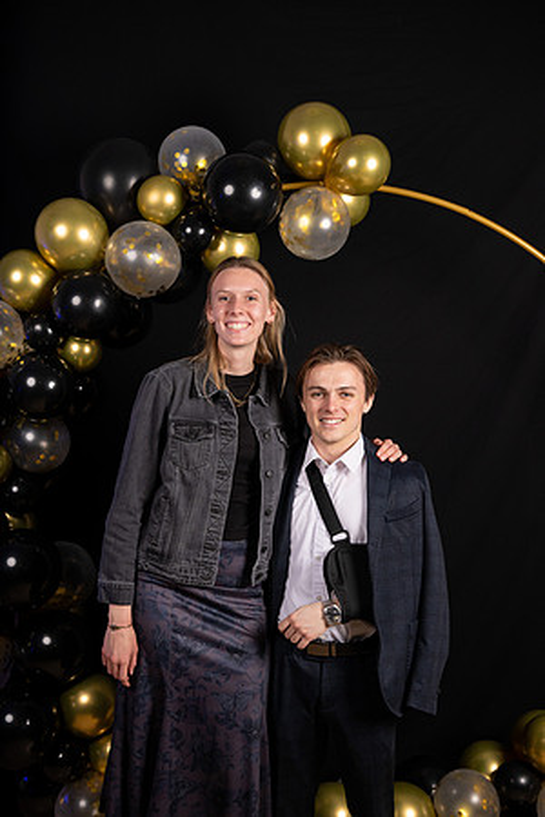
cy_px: 408
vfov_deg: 44.5
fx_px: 999
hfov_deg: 30.5
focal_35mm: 44
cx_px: 272
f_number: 4.5
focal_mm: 44
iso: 320
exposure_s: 1/250
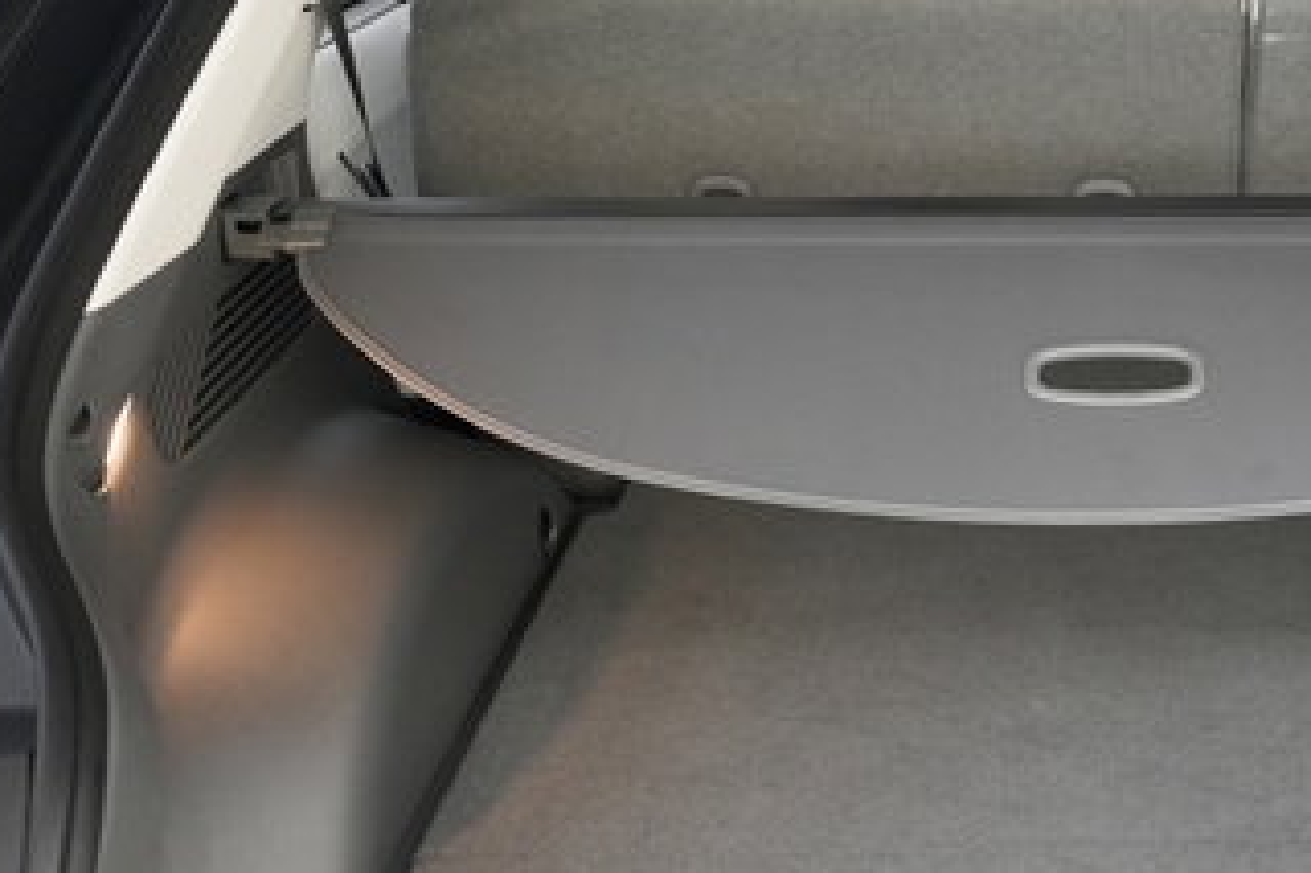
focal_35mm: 50
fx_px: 1820
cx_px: 1123
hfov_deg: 37.6
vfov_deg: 26.9
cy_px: 545
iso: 5000
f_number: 2.8
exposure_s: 1/160
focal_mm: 25
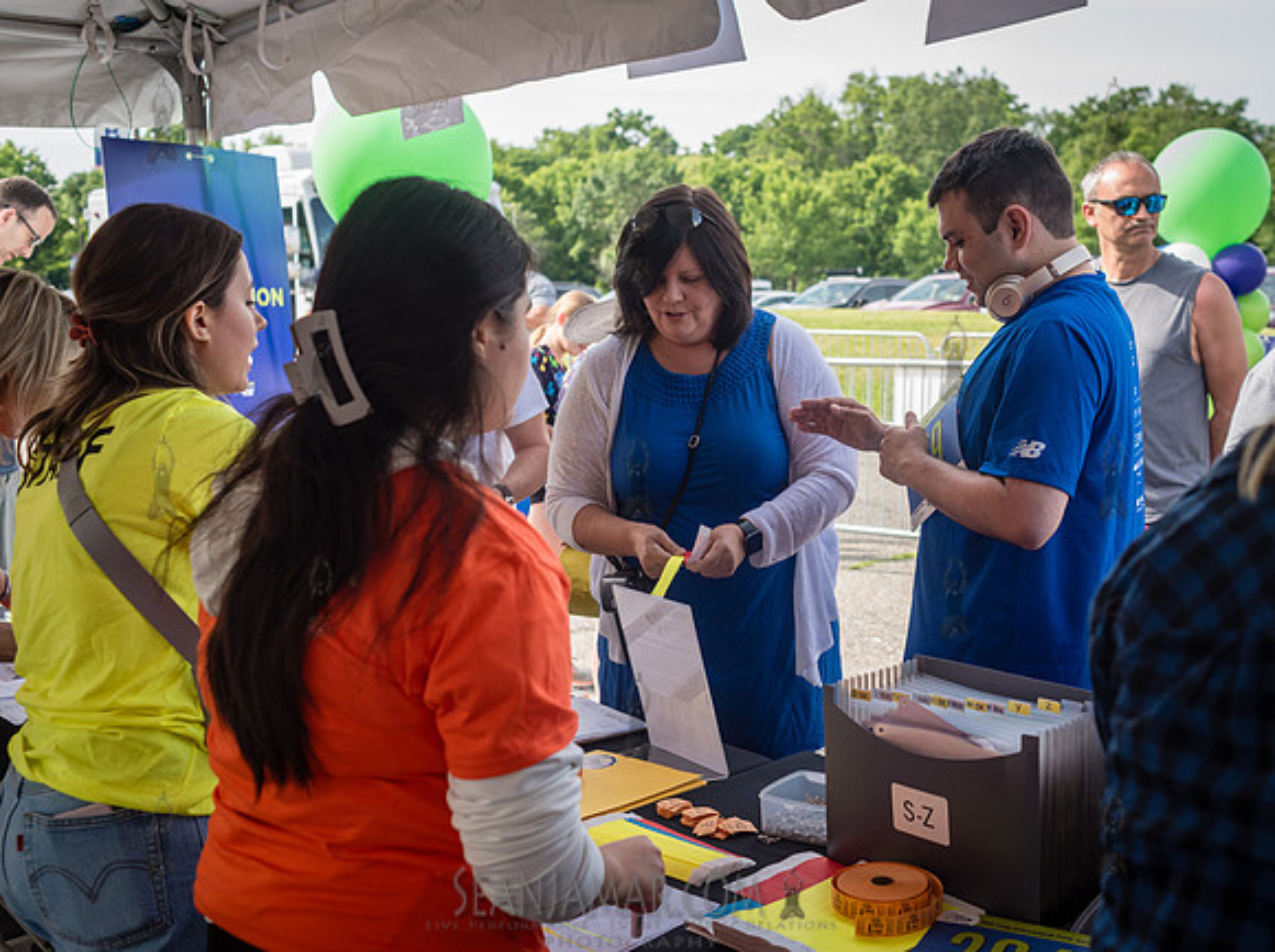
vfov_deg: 35.4
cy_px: 482
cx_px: 766
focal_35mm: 41
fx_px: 1490
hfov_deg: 46.1
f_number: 4
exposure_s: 1/1250
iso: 400
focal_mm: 35
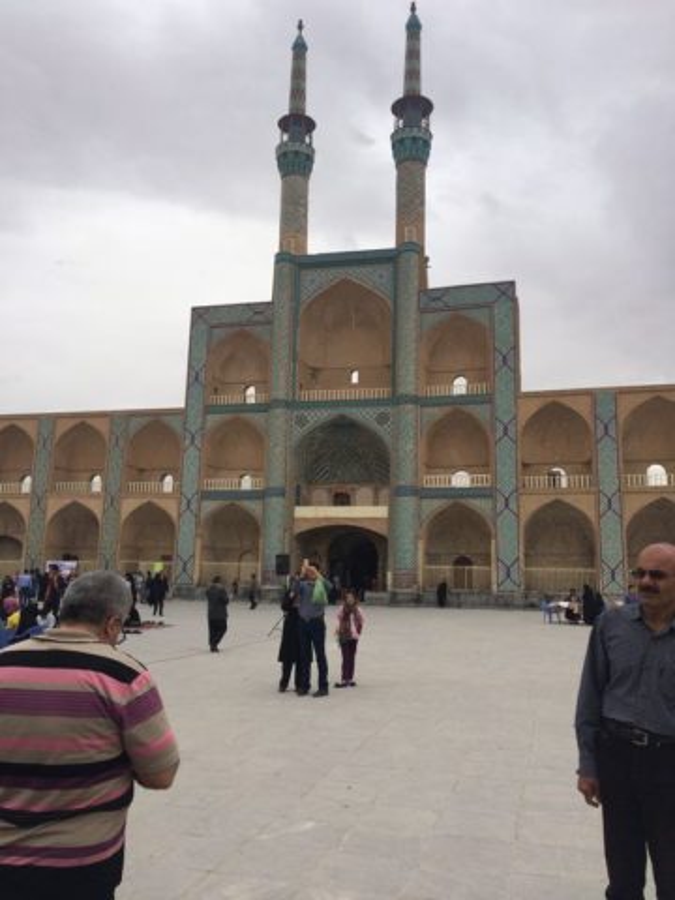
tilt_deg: +8.5
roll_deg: -0.9
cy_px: 450
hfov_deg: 48.2
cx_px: 338
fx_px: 754
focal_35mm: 29
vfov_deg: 61.7
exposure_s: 1/2933
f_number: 2.2
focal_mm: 4.15
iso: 32
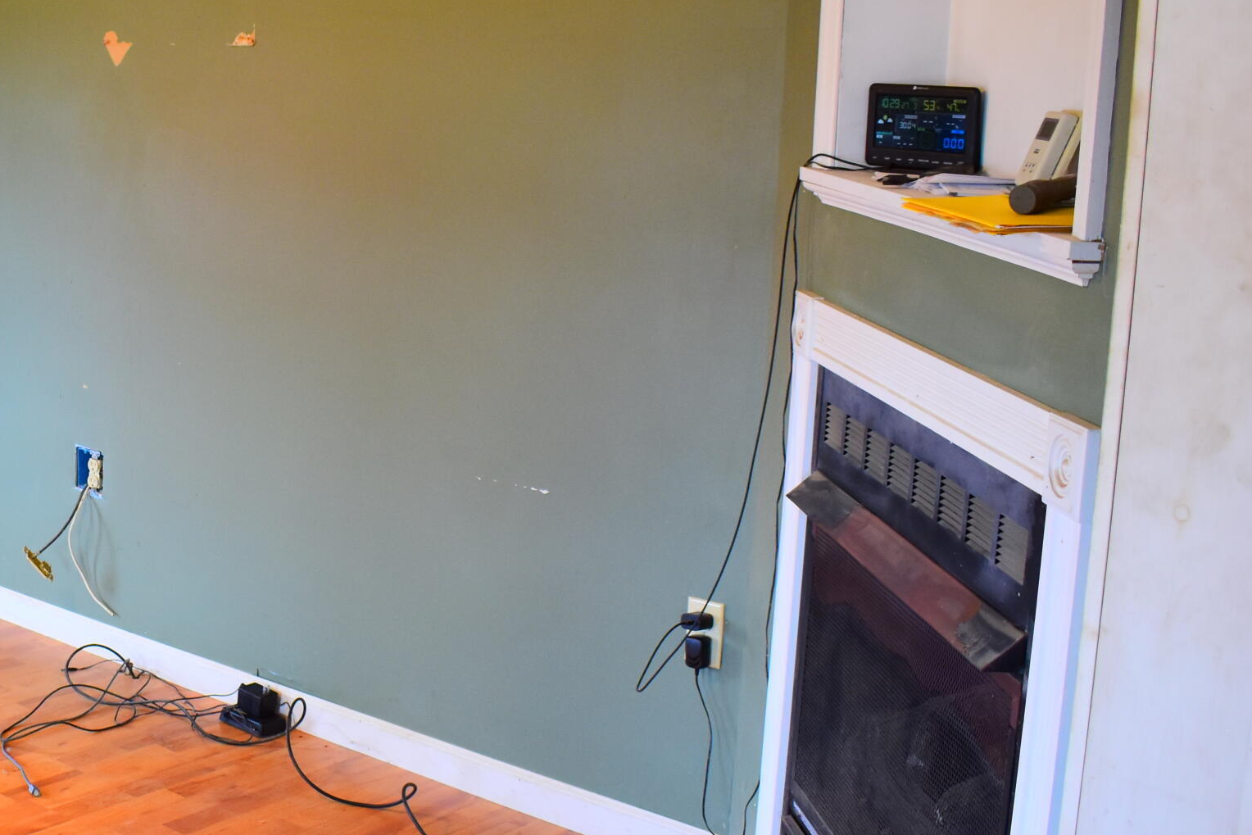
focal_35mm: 53
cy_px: 402
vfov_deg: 25.5
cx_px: 94
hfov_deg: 35.1
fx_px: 1843
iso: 640
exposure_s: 1/60
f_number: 4
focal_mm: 18
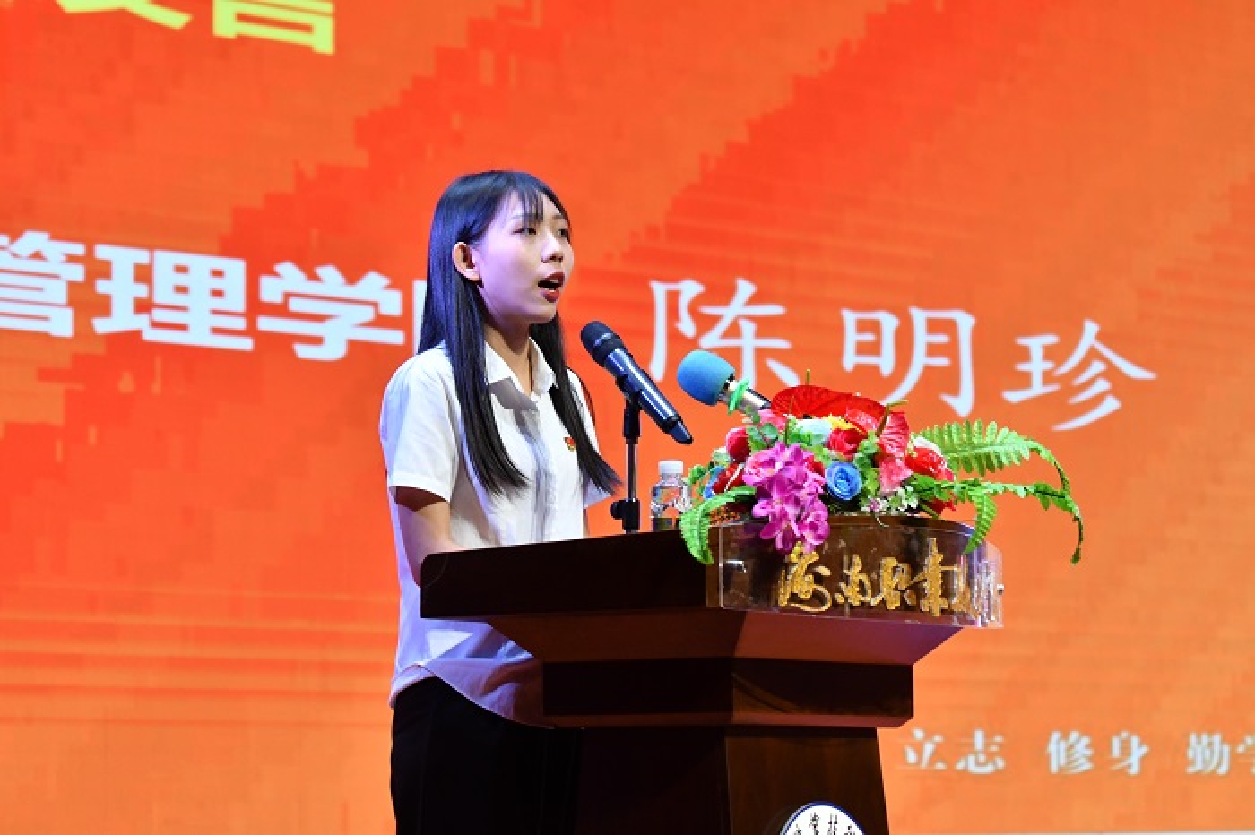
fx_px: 4181
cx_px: 628
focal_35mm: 120
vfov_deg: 11.4
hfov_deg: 17.1
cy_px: 418
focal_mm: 80
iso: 1600
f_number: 4.5
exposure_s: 1/160
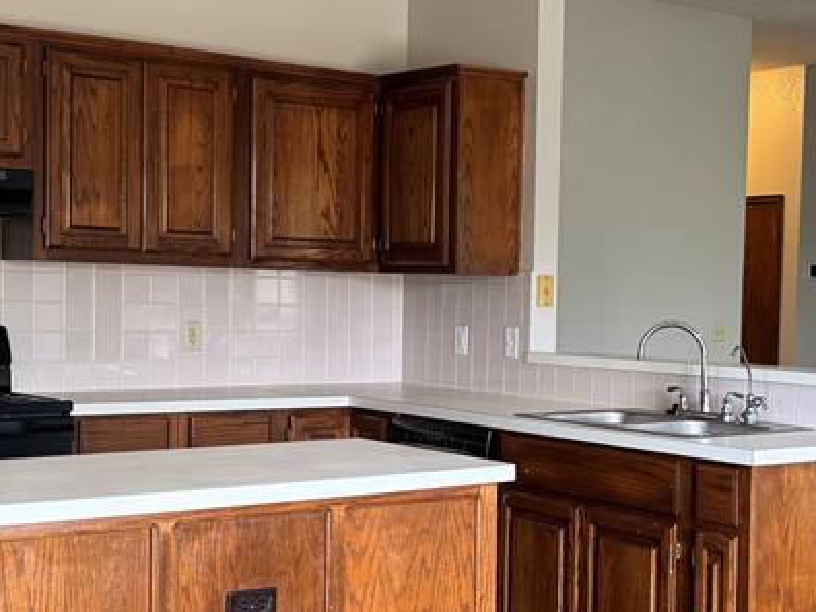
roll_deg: -2.2
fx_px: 1462
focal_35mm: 62
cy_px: 359
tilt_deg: -2.4
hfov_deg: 30.9
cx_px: 554
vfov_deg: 23.6
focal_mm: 6.76
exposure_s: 1/60
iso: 160
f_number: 1.78
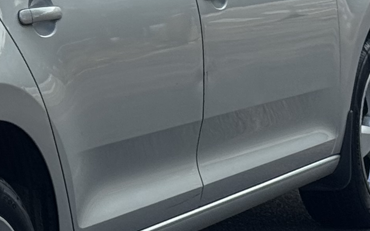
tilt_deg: -2.3
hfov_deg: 9.3
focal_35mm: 217
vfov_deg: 6.0
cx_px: -243
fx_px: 2189
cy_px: -90
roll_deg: +2.2
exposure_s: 1/2833
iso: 64
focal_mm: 6.76
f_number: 1.78
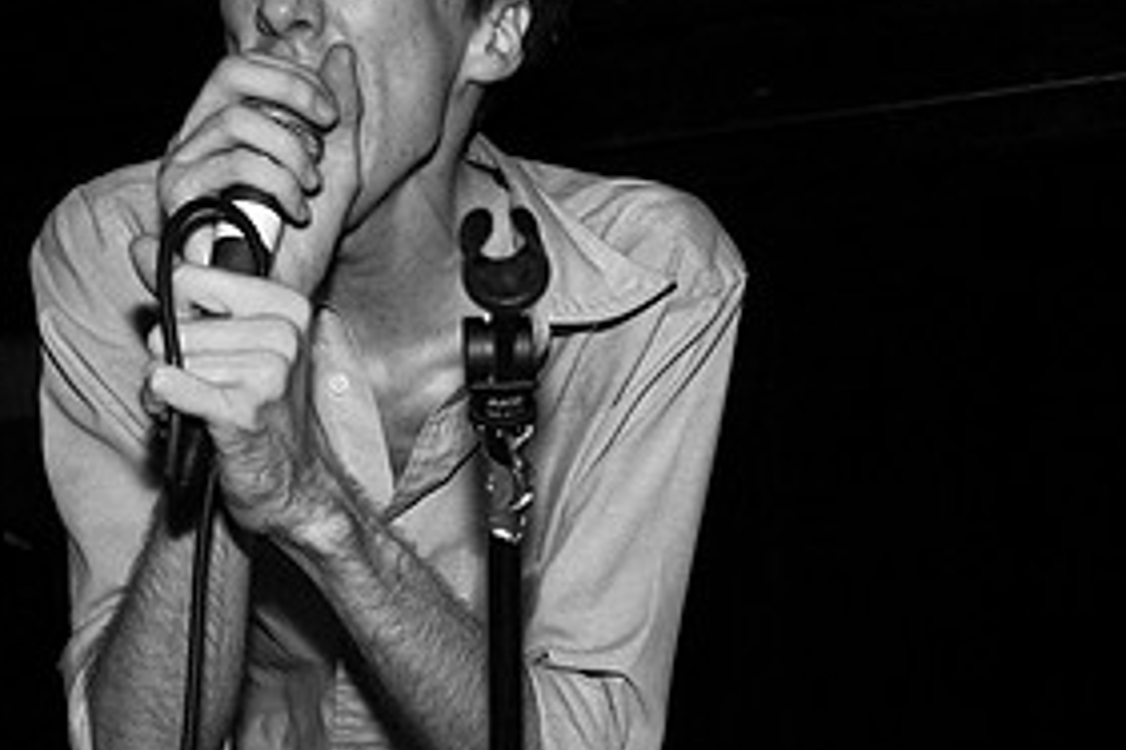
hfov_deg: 32.4
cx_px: 525
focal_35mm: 62
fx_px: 1938
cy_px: 489
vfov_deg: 21.8
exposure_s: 1/30
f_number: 2.8
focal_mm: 20
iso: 1600
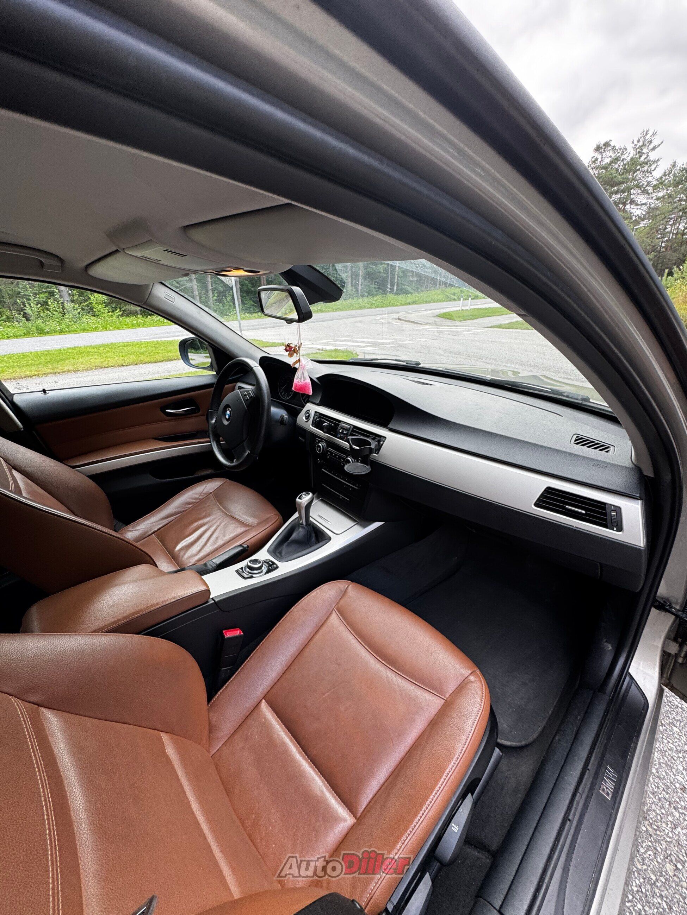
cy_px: 458
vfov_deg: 102.1
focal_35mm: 14
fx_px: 370
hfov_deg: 85.7
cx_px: 344
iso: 50
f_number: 2.2
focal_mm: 2.22
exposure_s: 1/99
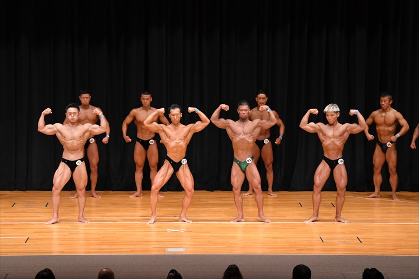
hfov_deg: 14.9
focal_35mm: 138
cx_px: 210
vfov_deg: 9.9
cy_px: 140
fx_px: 1605
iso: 4000
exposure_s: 1/400
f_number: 5.6
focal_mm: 92
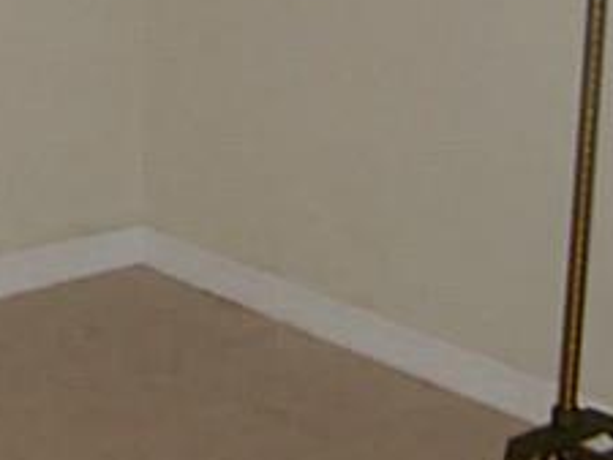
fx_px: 2392
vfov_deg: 10.7
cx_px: 25
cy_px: -142
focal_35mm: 135
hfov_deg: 14.4
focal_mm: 6.3
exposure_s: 1/27.6
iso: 97
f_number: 2.9
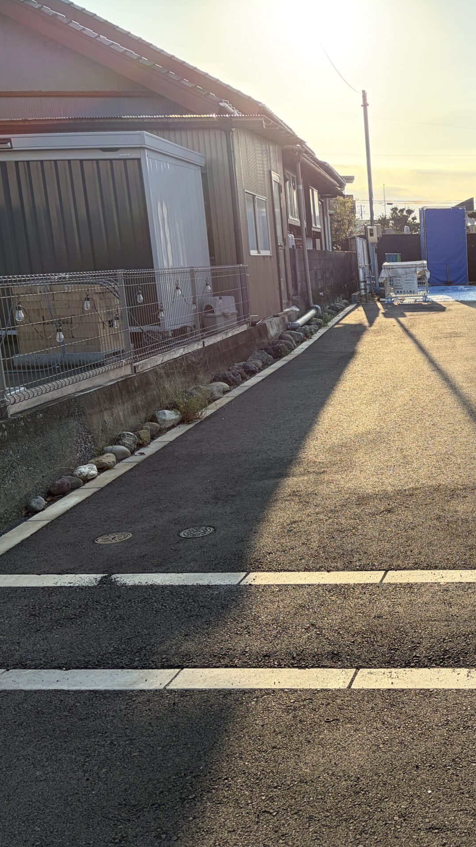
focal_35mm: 38
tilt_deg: -11.1
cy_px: 425
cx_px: 528
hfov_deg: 28.3
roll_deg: +1.9
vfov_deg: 52.8
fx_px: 853
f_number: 1.6
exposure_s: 1/1337
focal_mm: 5.96
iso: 64
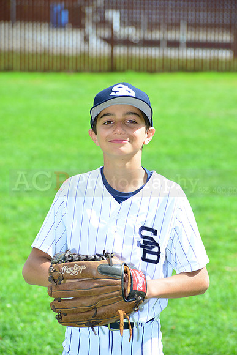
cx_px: 118
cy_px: 178
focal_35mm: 160
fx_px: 1579
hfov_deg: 8.6
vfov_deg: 12.8
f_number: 8
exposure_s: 1/200
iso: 200
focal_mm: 160
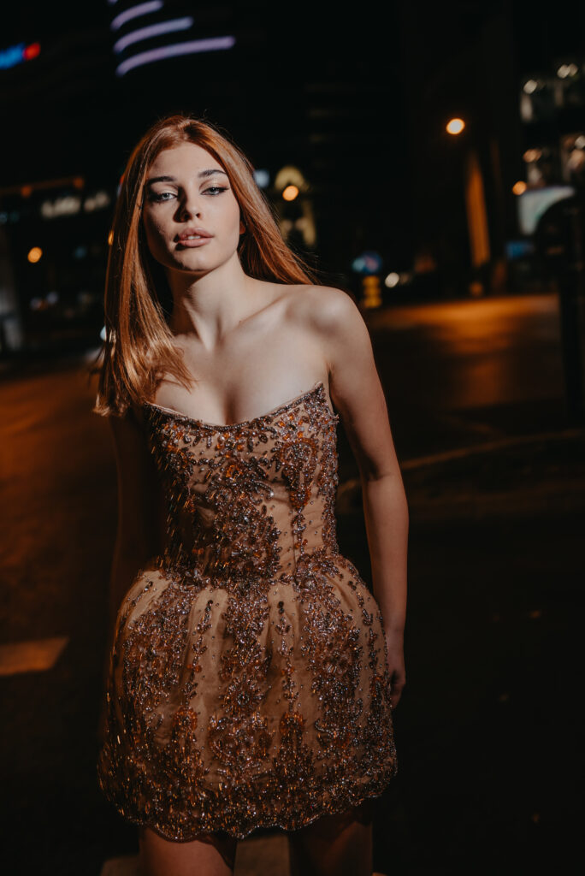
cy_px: 438
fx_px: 1217
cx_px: 292
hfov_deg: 27.0
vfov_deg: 39.6
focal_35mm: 50
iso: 200
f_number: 3.2
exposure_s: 1/50
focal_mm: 50
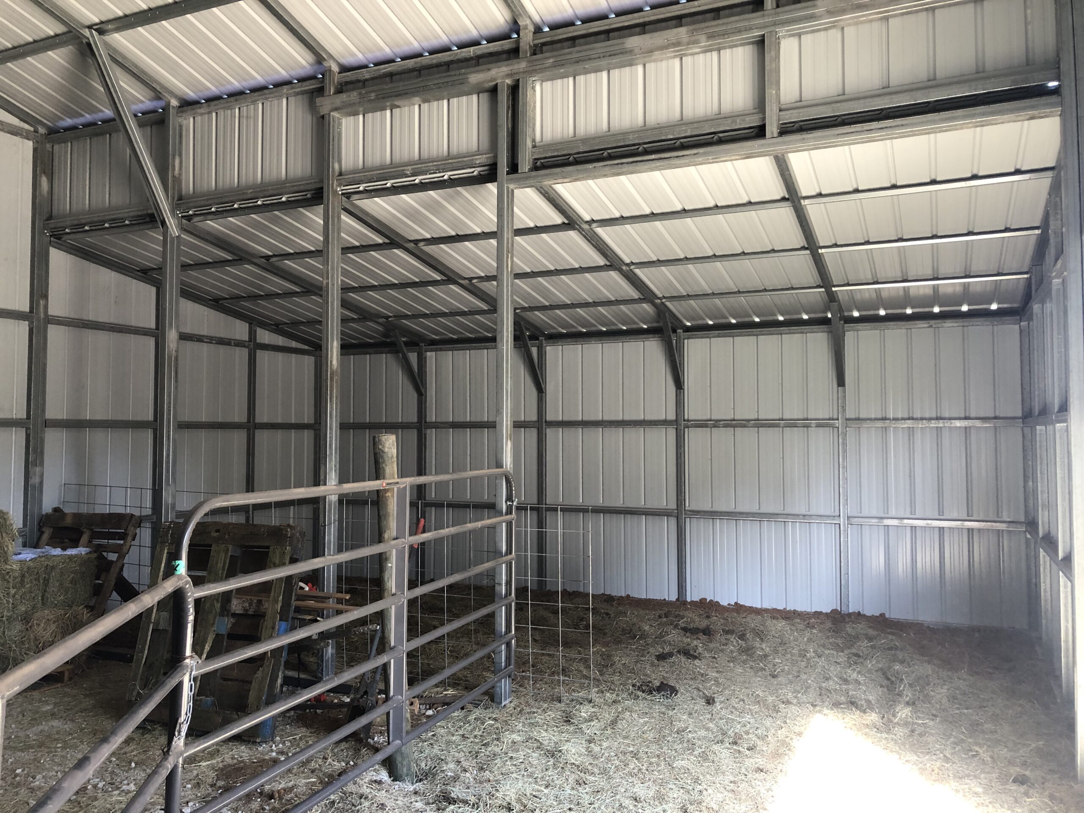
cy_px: 406
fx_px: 877
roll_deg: +0.6
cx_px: 542
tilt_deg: +3.2
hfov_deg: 63.4
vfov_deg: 49.7
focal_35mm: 28
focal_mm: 4
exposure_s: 1/30
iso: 40
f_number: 1.8
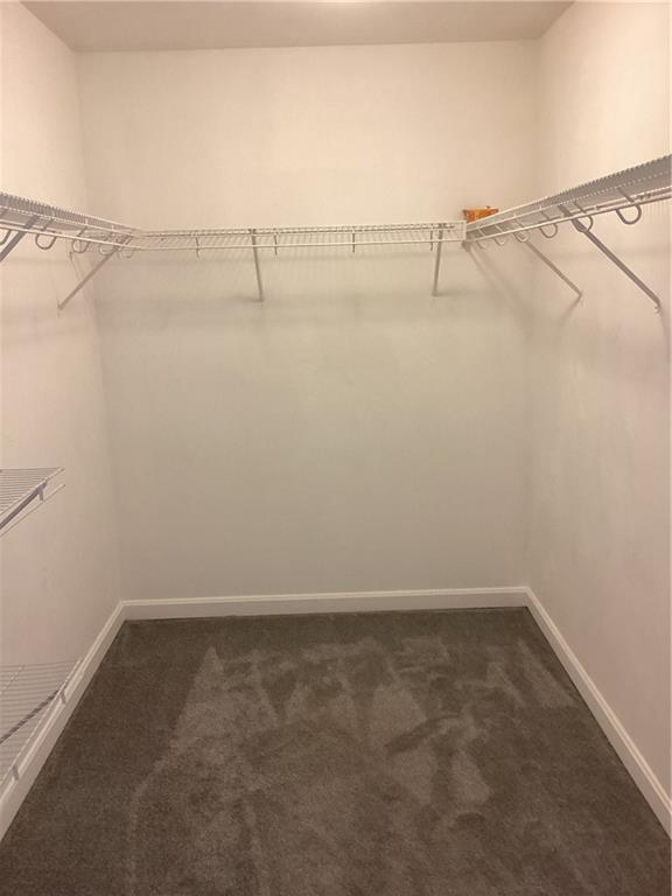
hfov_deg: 45.4
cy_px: 448
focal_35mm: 31
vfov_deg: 58.4
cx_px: 336
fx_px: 802
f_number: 2.4
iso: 200
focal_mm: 3.3
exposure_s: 1/60
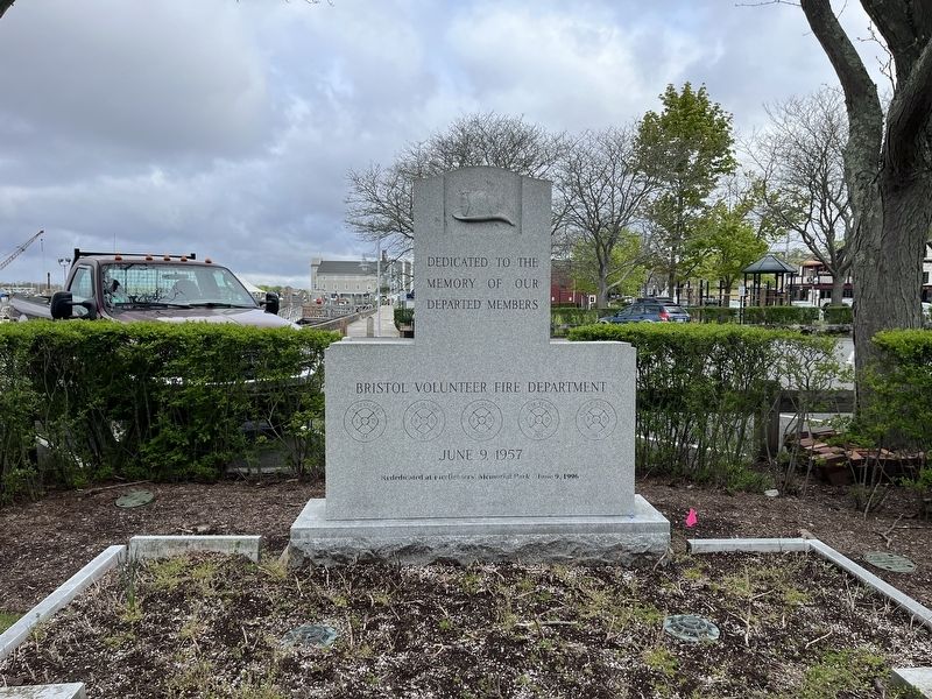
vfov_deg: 53.1
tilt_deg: -6.1
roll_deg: +0.8
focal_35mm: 26
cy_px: 350
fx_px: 700
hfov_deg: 67.3
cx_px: 466
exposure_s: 1/1862
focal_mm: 5.1
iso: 50
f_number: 1.6
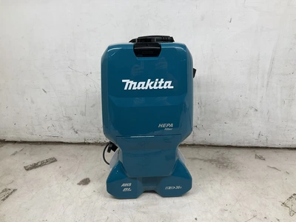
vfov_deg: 48.2
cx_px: 148
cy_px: 111
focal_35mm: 29
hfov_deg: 61.7
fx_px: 248
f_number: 1.8
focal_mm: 3
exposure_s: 1/120
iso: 40
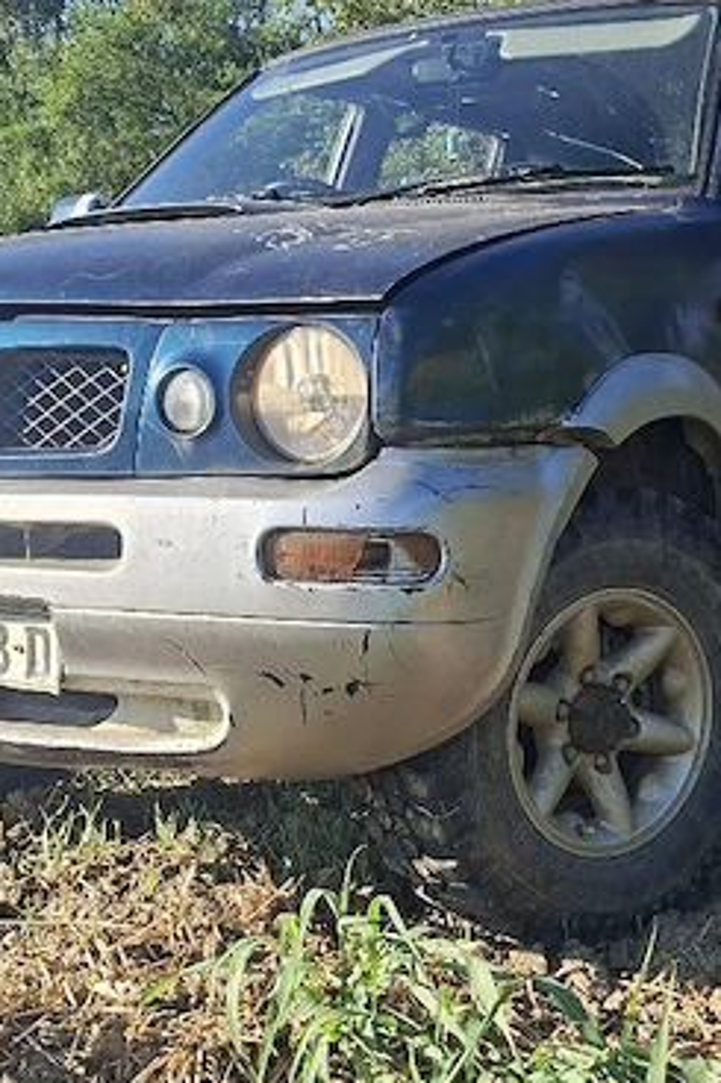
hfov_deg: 25.9
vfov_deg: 38.1
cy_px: 609
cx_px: 288
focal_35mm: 52
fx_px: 1564
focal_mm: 5.54
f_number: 1.8
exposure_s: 1/1111
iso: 40
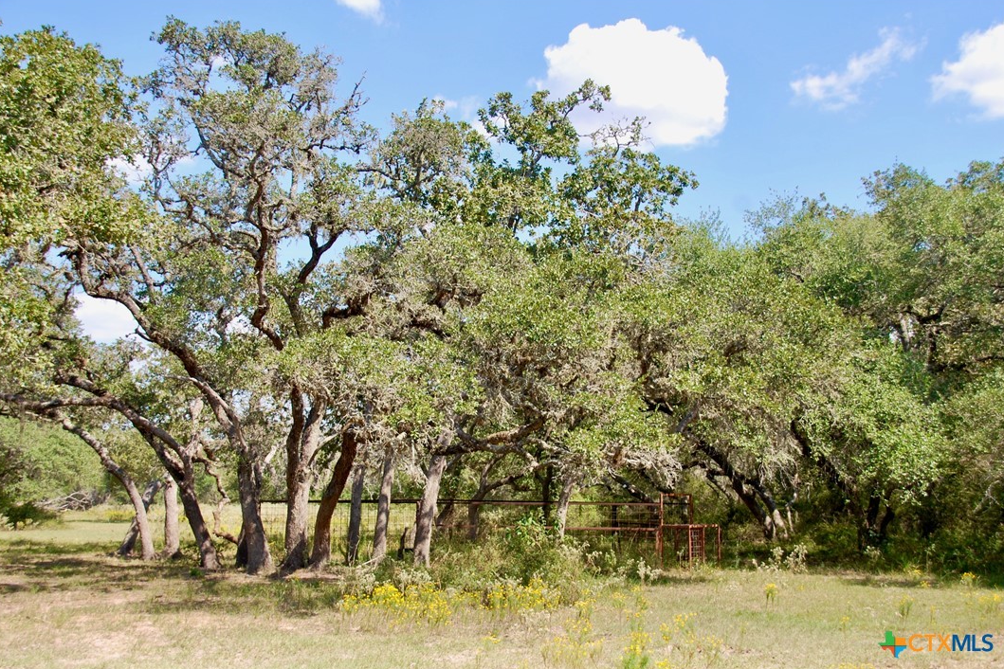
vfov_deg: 30.2
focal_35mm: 45
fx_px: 1241
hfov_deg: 44.0
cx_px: 503
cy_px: 334
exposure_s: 1/160
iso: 100
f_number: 6.3
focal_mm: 29
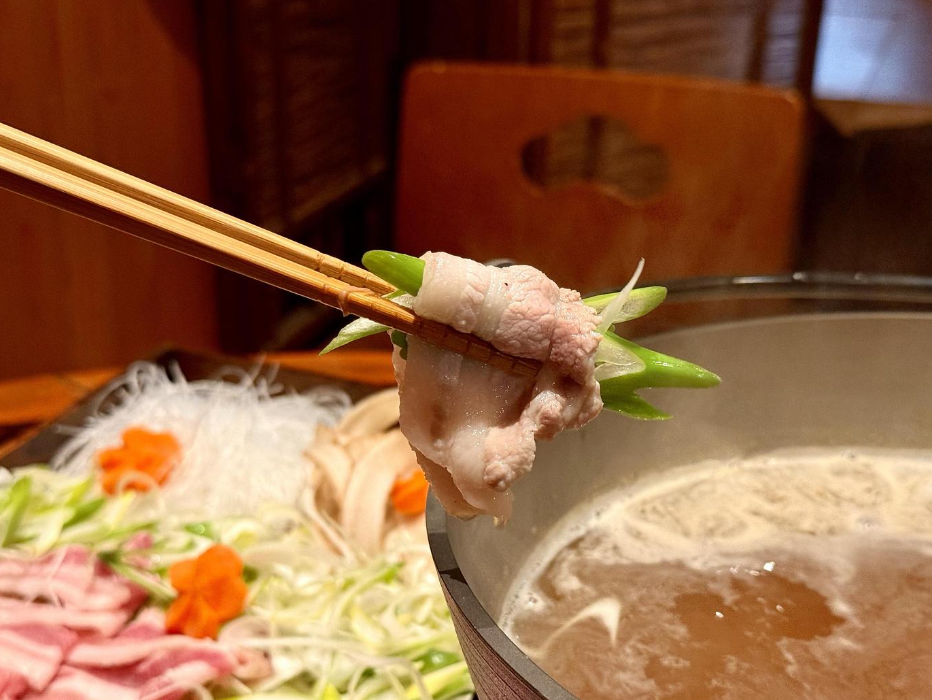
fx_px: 1320
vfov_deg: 29.7
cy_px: 354
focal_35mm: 49
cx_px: 458
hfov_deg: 38.9
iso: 250
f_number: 1.78
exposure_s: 1/40
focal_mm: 6.76
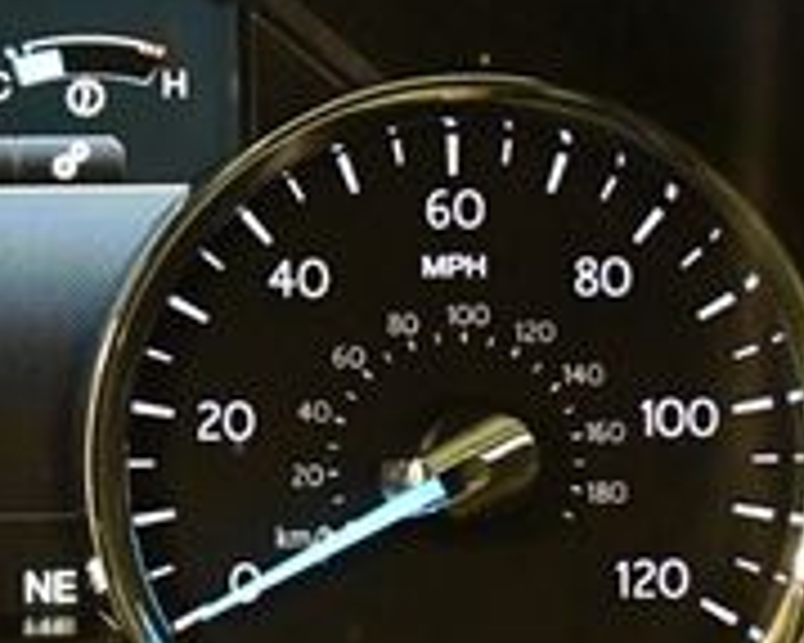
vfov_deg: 12.7
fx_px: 2878
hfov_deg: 15.0
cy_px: 364
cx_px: -301
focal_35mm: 121
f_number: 3.5
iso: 5600
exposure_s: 1/60
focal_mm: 18
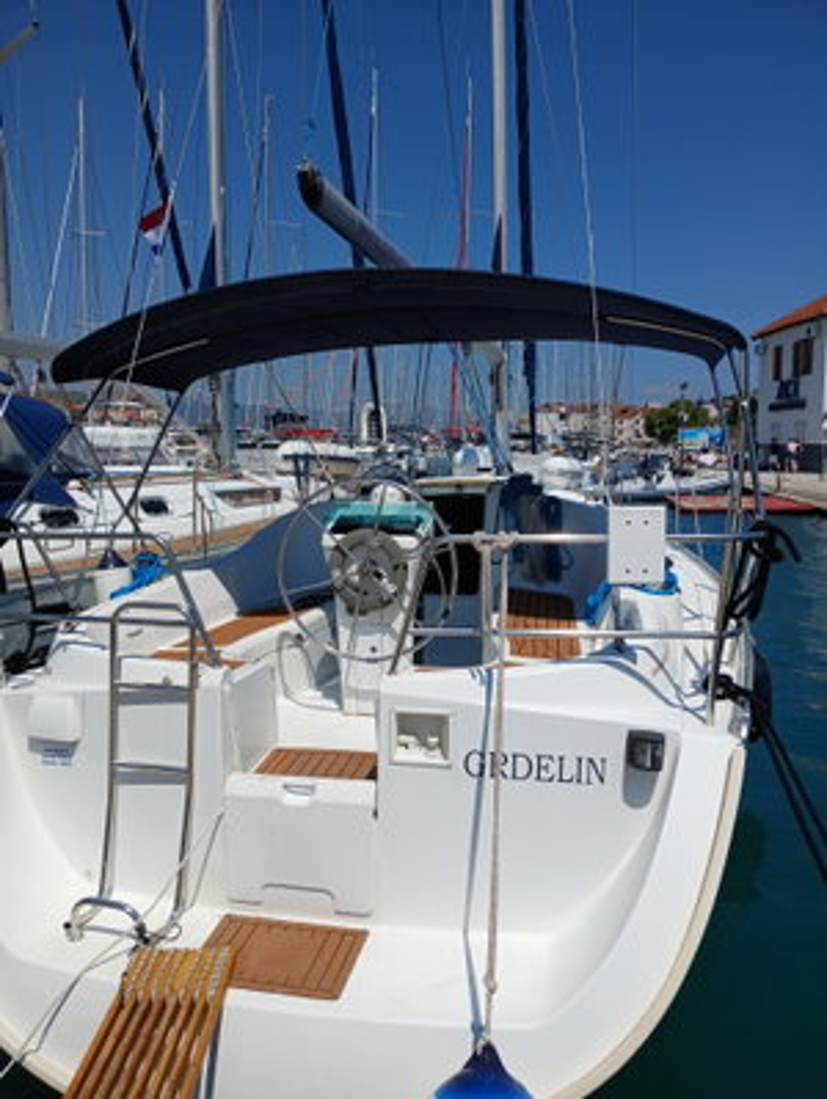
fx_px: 827
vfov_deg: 67.3
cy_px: 550
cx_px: 414
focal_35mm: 26
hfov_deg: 53.1
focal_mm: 3.98
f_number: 1.8
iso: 20
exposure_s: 1/1692
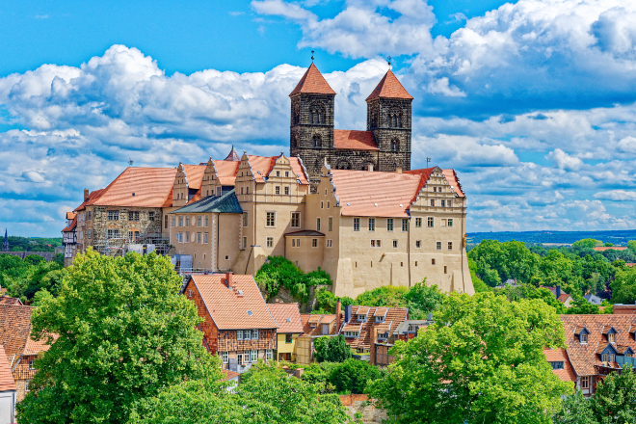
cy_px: 212
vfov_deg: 21.6
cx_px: 318
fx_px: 1113
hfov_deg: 31.9
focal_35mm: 63
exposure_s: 1/1600
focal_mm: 63
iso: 800
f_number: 10
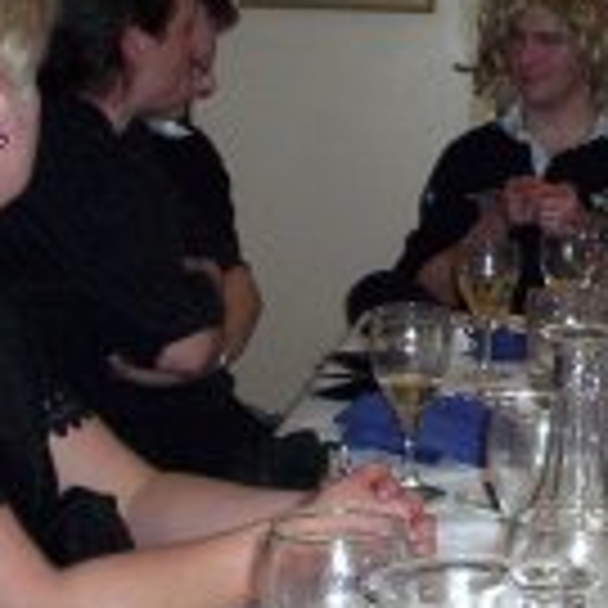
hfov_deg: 16.6
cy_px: 153
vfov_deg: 17.3
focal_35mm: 100
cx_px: 748
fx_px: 1987
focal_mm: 4.99
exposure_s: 1/60
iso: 140
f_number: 4.5
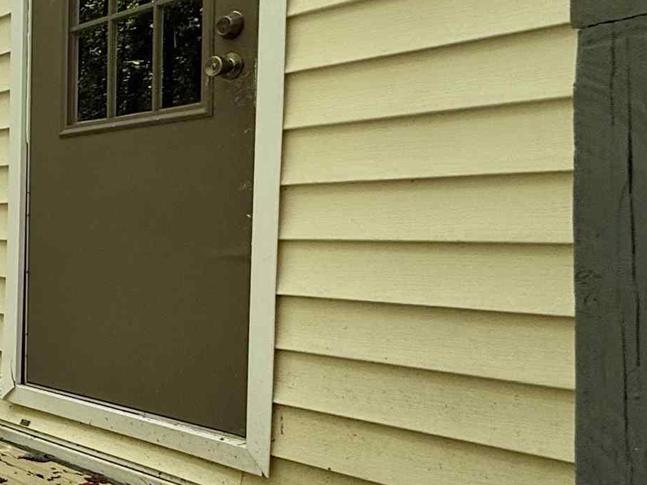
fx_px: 878
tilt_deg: -2.8
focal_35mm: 47
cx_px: -303
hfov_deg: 28.2
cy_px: 275
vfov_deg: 30.8
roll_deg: +1.2
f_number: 2.2
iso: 80
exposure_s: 1/99
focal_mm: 2.22
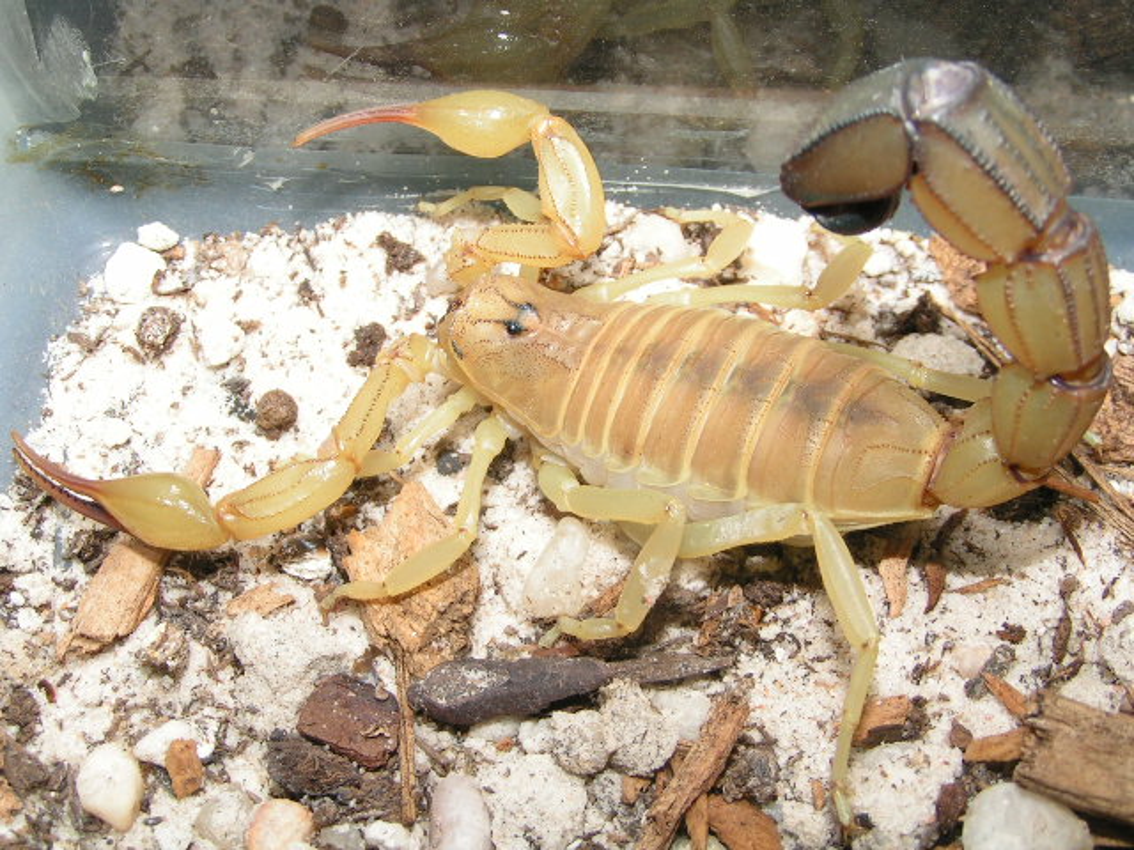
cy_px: 425
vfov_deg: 23.3
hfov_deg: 30.7
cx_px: 567
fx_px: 2064
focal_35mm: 63
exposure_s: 1/60
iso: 50
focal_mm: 9.7
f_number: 5.6
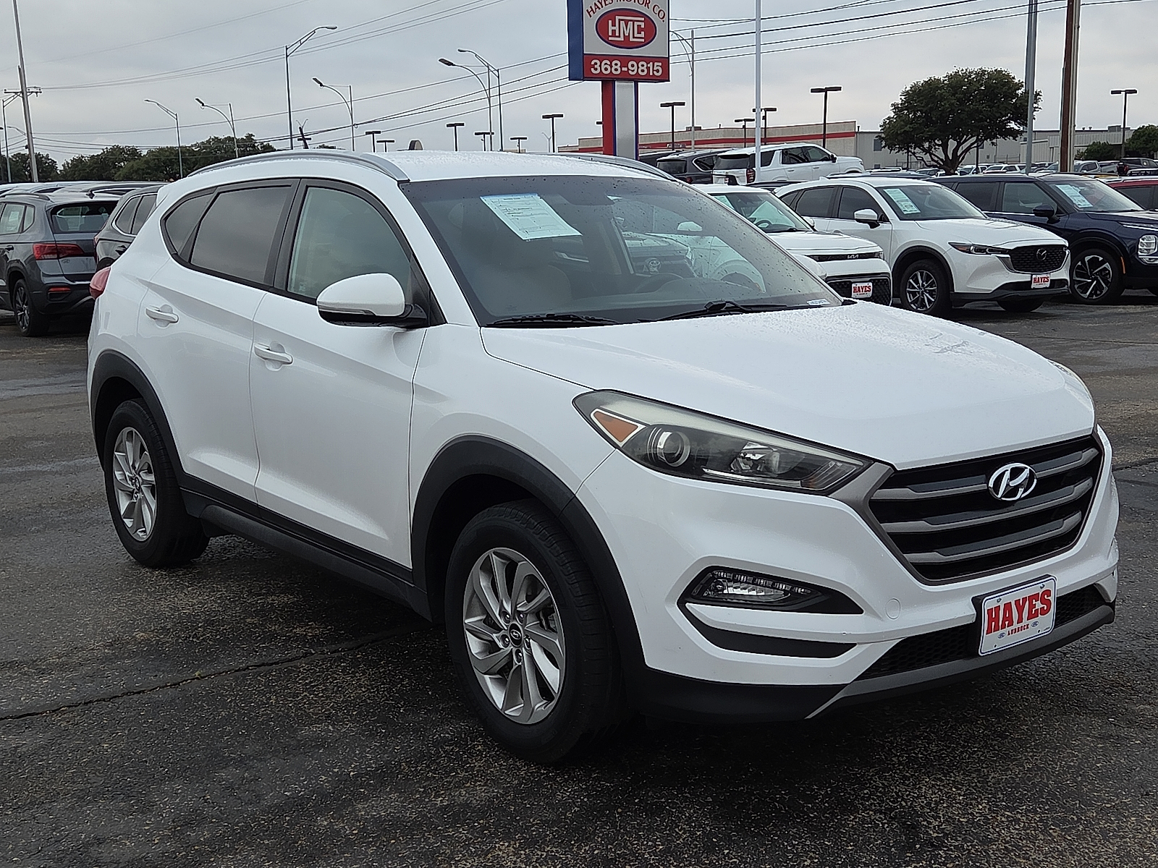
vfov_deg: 34.3
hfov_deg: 44.8
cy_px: 434
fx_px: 1405
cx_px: 579
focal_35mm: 42
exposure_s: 1/3333
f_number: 1.8
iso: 76
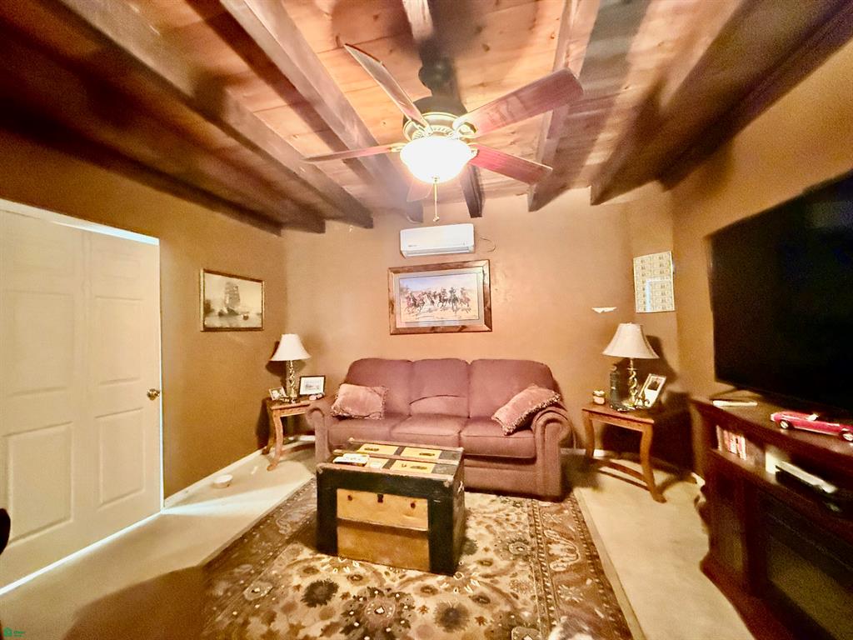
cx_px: 426
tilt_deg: +2.2
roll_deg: +1.8
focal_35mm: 14
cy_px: 320
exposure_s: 1/20
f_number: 2.2
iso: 2500
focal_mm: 2.22
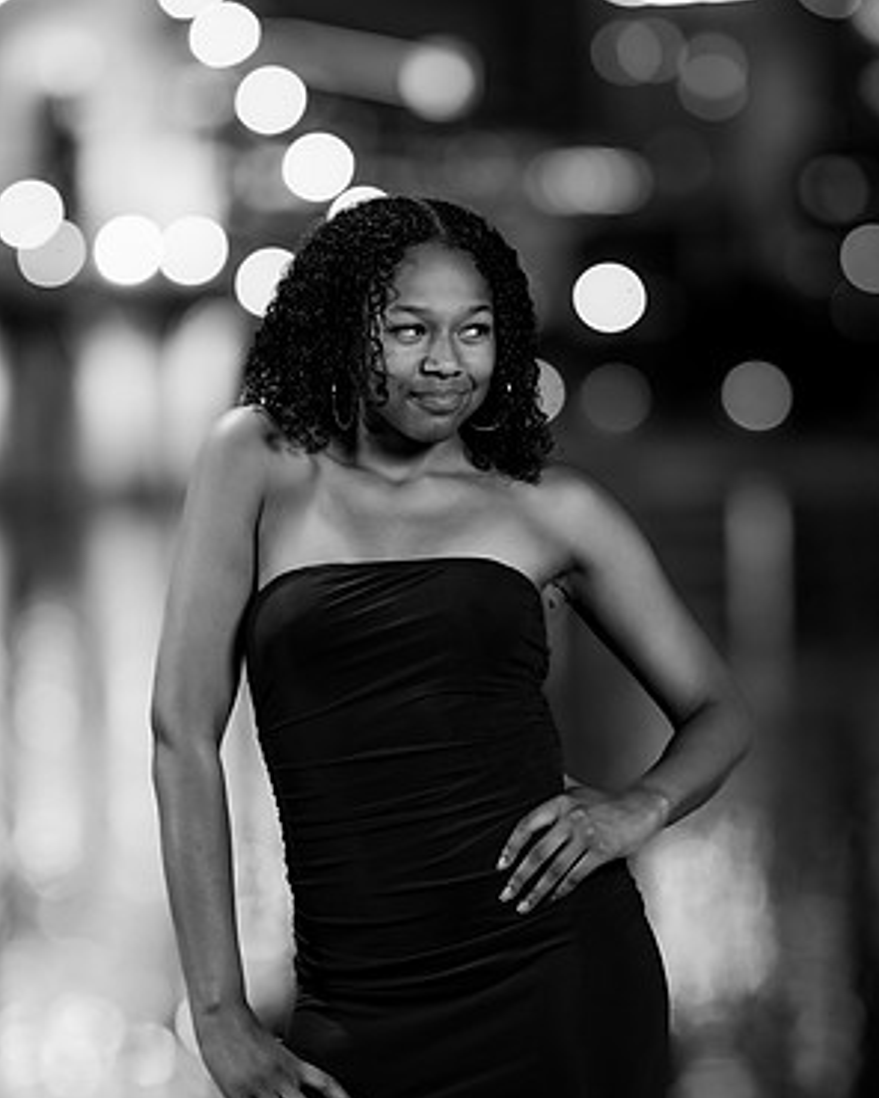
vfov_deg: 12.5
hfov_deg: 10.0
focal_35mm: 154
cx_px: 442
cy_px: 635
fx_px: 5008
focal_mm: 135
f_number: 1.8
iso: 500
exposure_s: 1/100
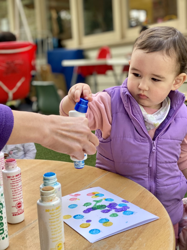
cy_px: 125
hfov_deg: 28.0
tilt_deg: -6.6
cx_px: 94
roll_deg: +2.7
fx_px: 375
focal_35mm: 52
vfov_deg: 36.8
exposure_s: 1/122
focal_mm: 6
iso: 64
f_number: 2
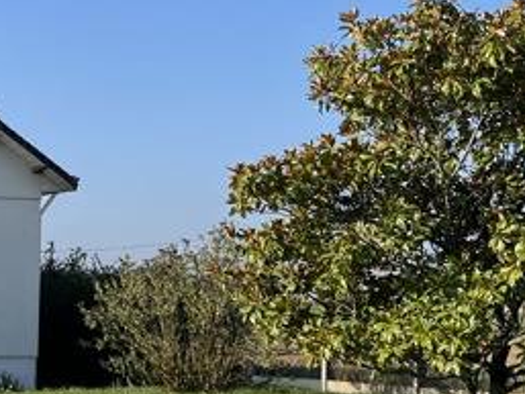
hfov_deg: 21.9
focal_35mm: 81
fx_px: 1229
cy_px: 331
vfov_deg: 18.0
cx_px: -141
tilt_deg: -2.2
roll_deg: -0.3
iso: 50
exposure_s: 1/2513
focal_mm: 5.1
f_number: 1.6
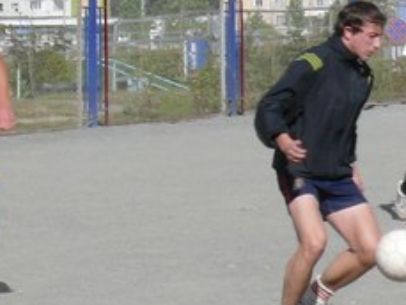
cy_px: 74
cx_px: 420
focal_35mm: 269
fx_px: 3157
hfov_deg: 7.3
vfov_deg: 5.5
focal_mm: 14
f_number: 8
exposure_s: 1/400
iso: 100
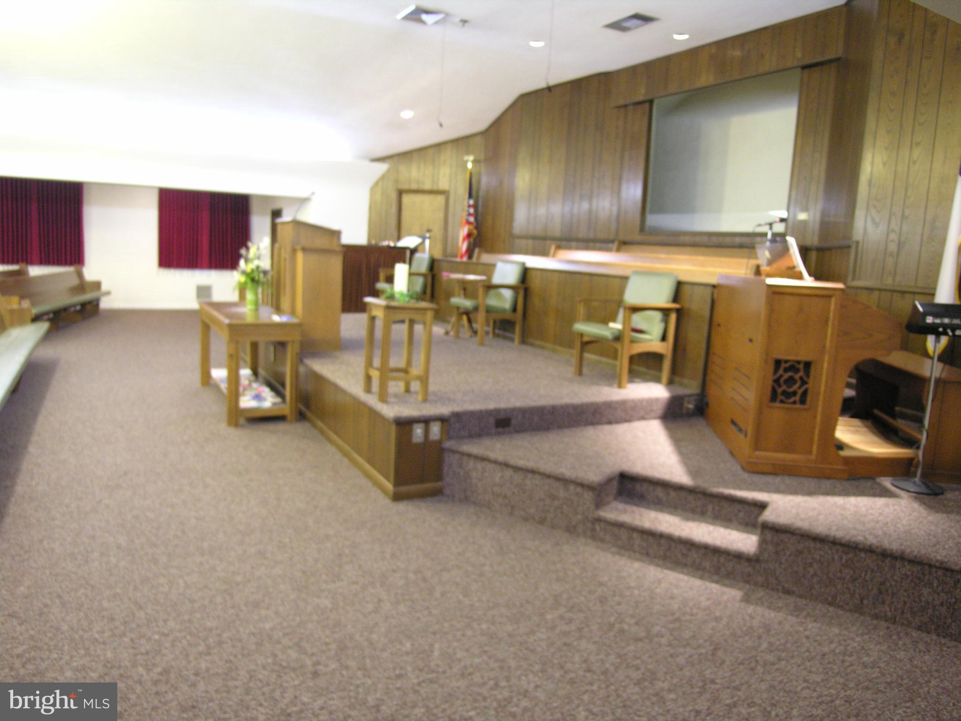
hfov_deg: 71.6
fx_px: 666
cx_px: 480
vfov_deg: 56.8
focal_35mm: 24
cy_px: 360
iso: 176
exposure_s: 1/4.1
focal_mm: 6.1
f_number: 2.6
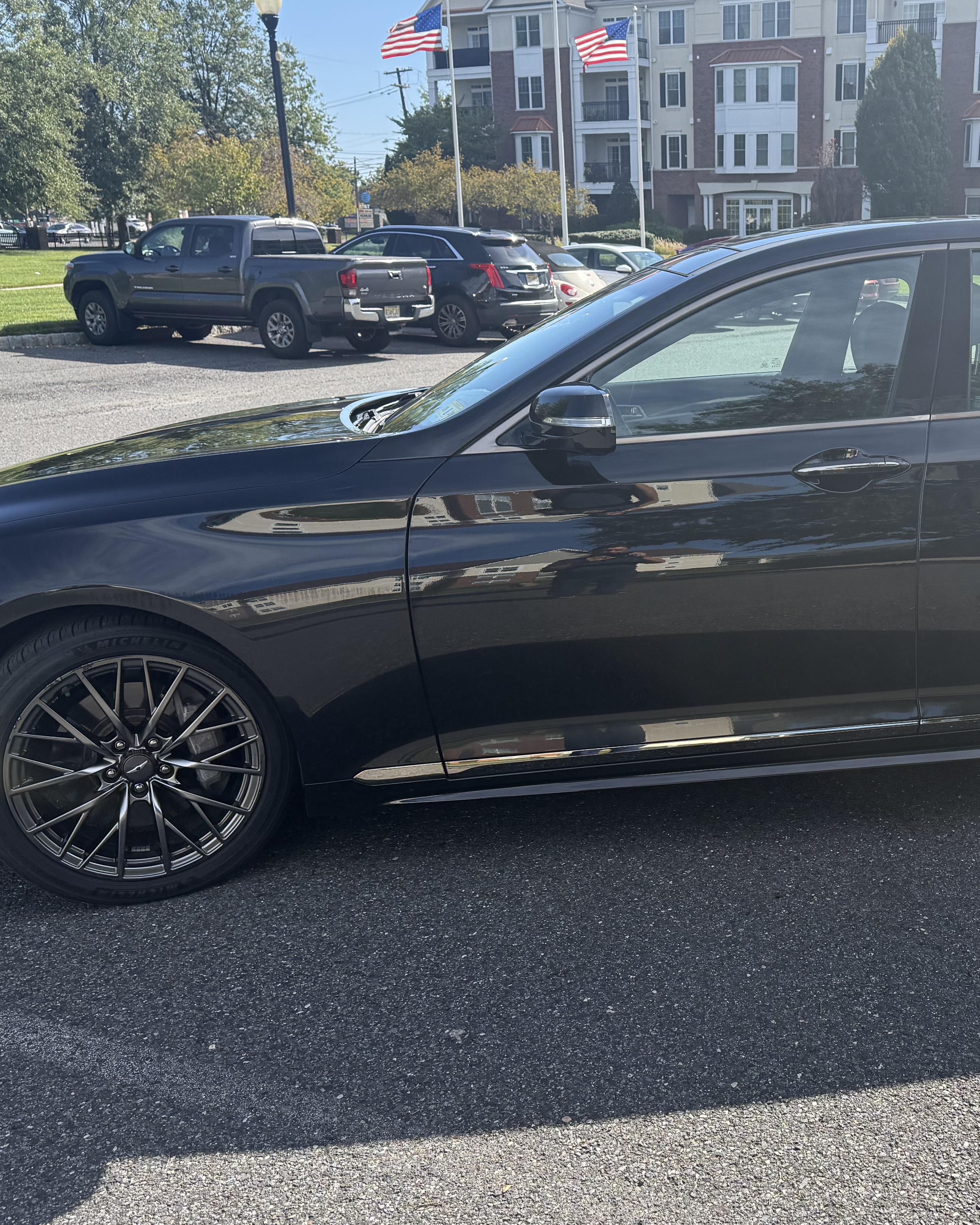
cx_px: 765
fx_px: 1341
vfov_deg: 49.0
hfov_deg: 38.8
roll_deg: -0.8
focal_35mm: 37
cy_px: 671
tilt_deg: -18.3
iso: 100
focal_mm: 6.76
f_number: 1.78
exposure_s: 1/2232
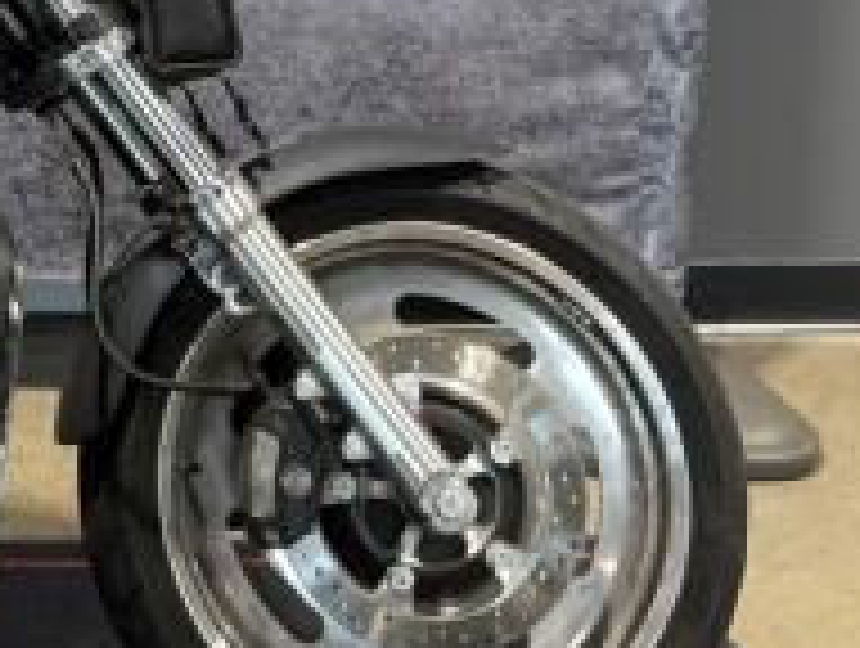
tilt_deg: -8.9
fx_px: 2912
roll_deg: -0.8
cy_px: -400
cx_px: -477
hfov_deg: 15.4
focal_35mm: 117
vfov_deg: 12.0
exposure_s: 1/107
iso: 64
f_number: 1.8
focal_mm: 3
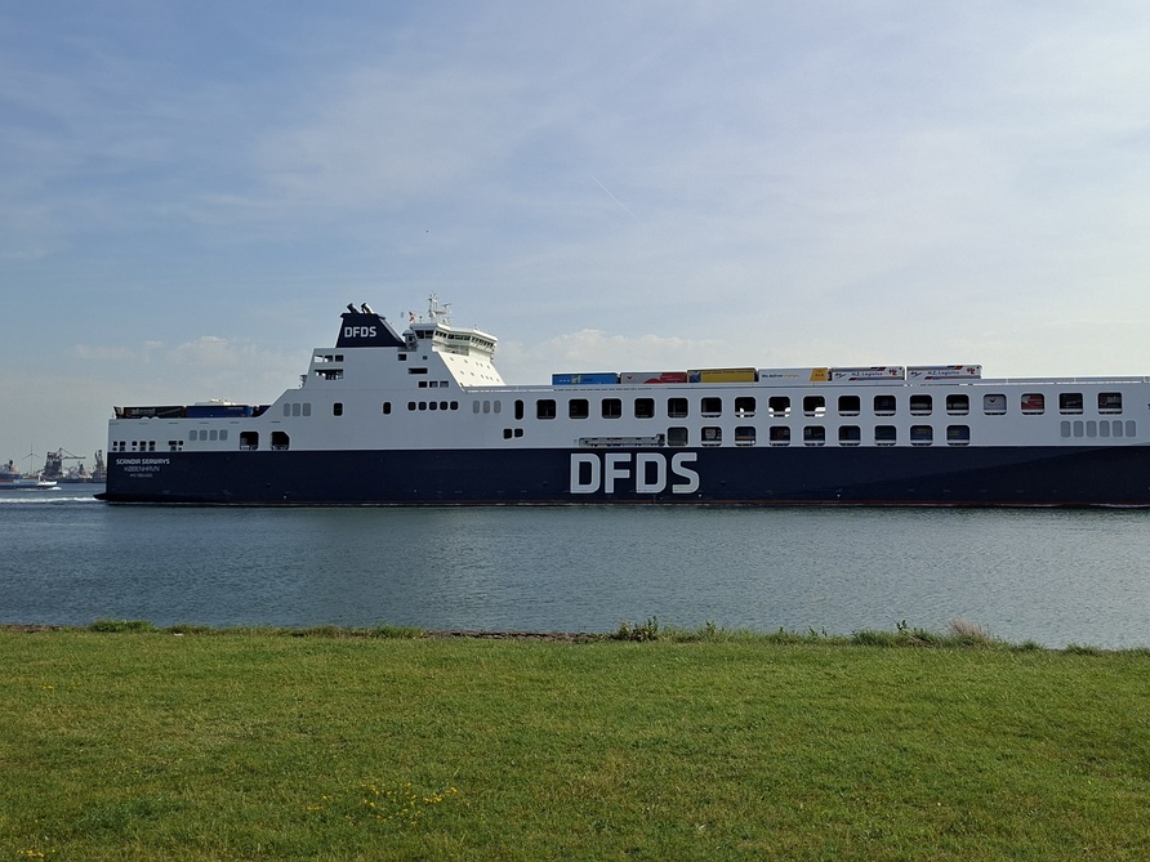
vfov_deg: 42.9
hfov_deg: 54.9
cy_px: 417
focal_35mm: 33
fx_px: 1096
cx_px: 696
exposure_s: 1/3205
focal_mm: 5.54
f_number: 1.8
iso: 50
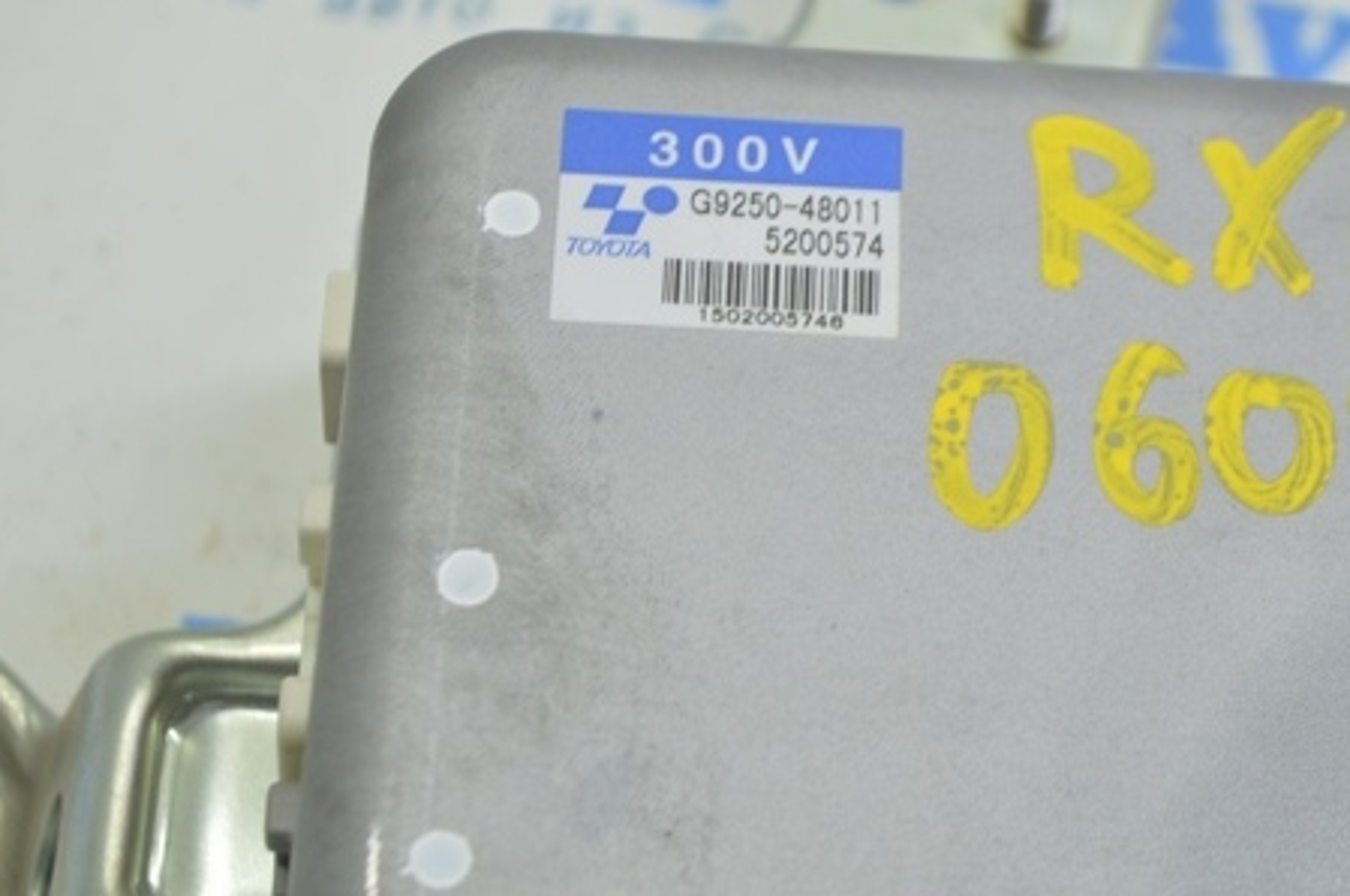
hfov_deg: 17.4
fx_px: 4408
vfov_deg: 11.6
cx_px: 920
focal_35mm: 118
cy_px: 359
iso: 400
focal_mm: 55
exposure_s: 1/20
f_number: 5.6
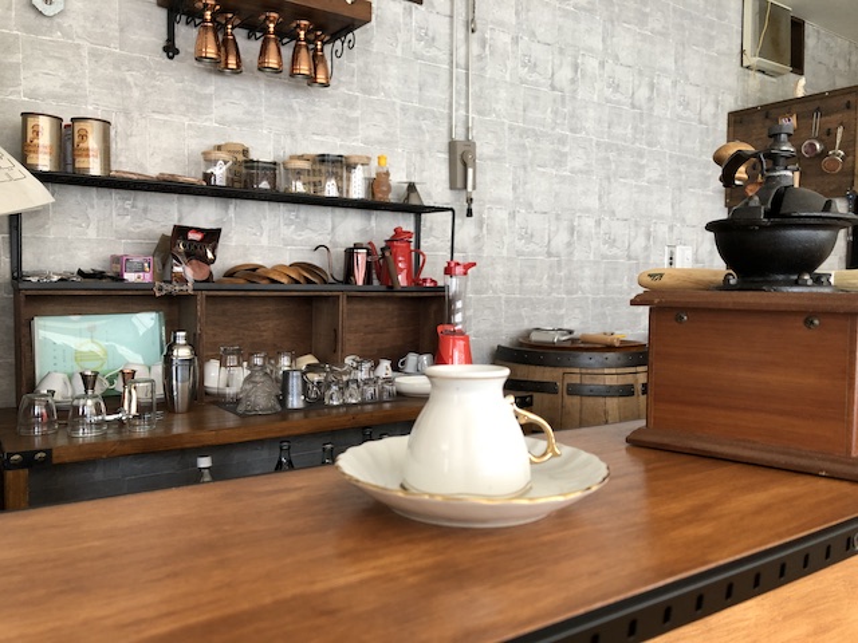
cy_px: 322
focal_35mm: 28
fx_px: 694
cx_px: 429
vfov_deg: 49.7
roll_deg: -0.8
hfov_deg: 63.4
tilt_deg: -3.4
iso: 40
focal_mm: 4
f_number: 1.8
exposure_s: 1/20
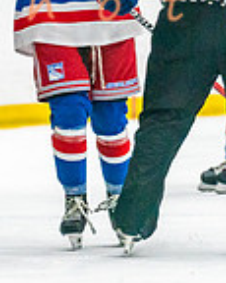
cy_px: -9
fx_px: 7499
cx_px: 70
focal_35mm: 896
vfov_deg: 2.2
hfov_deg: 1.7
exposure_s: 1/1000
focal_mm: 200
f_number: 2.8
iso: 3200
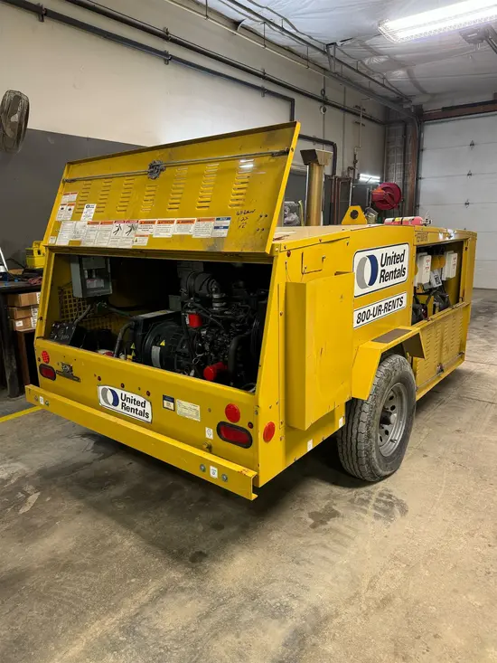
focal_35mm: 24
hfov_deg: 56.8
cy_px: 332
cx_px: 248
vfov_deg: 71.6
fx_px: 459
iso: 160
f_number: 1.78
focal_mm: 6.76
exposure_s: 1/60
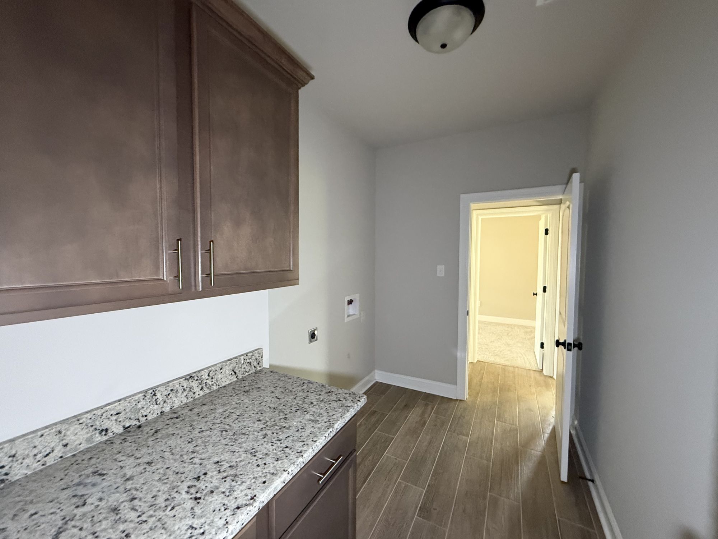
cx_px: 359
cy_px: 270
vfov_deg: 85.7
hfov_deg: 102.1
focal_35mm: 14
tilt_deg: -4.1
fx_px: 290
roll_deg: -0.8
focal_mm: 2.22
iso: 640
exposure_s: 1/60
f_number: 2.2
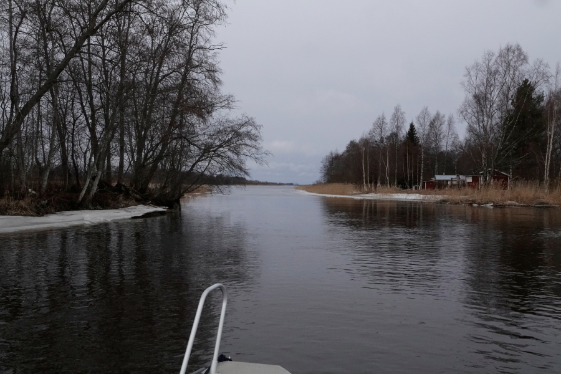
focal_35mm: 33
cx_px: 280
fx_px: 514
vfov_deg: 40.0
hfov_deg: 57.2
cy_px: 187
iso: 1250
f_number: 10
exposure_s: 1/1000
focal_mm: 12.04
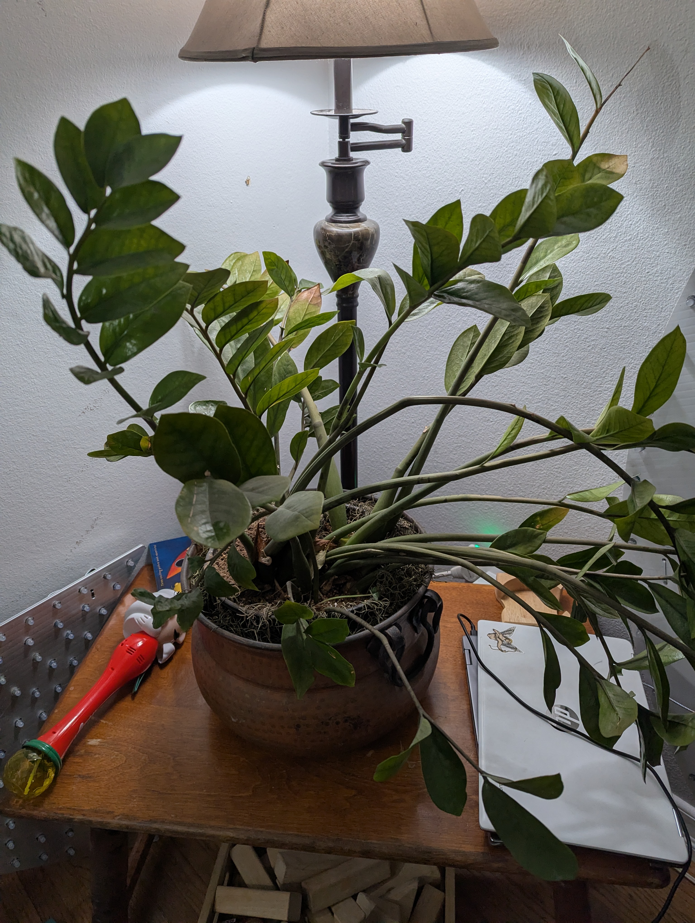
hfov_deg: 56.9
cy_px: 462
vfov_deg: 71.5
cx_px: 348
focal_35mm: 24
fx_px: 641
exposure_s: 1/120
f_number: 1.85
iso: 209
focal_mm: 6.81
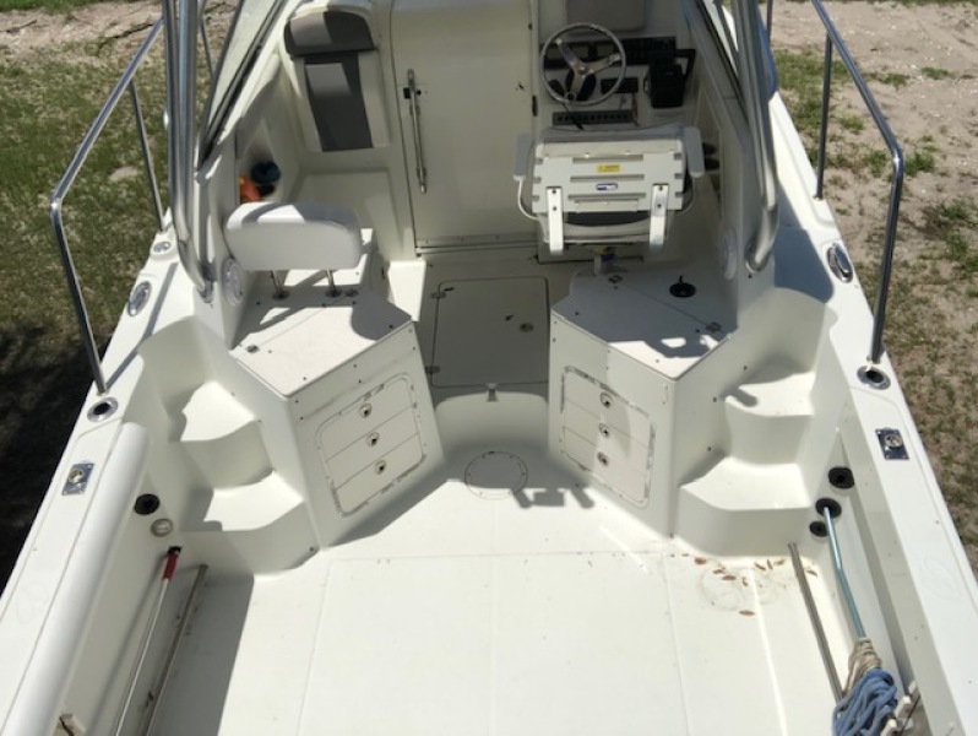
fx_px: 905
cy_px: 368
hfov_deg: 56.8
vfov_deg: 44.2
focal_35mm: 32
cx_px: 489
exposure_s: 1/2618
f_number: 2.2
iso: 20
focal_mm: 2.87
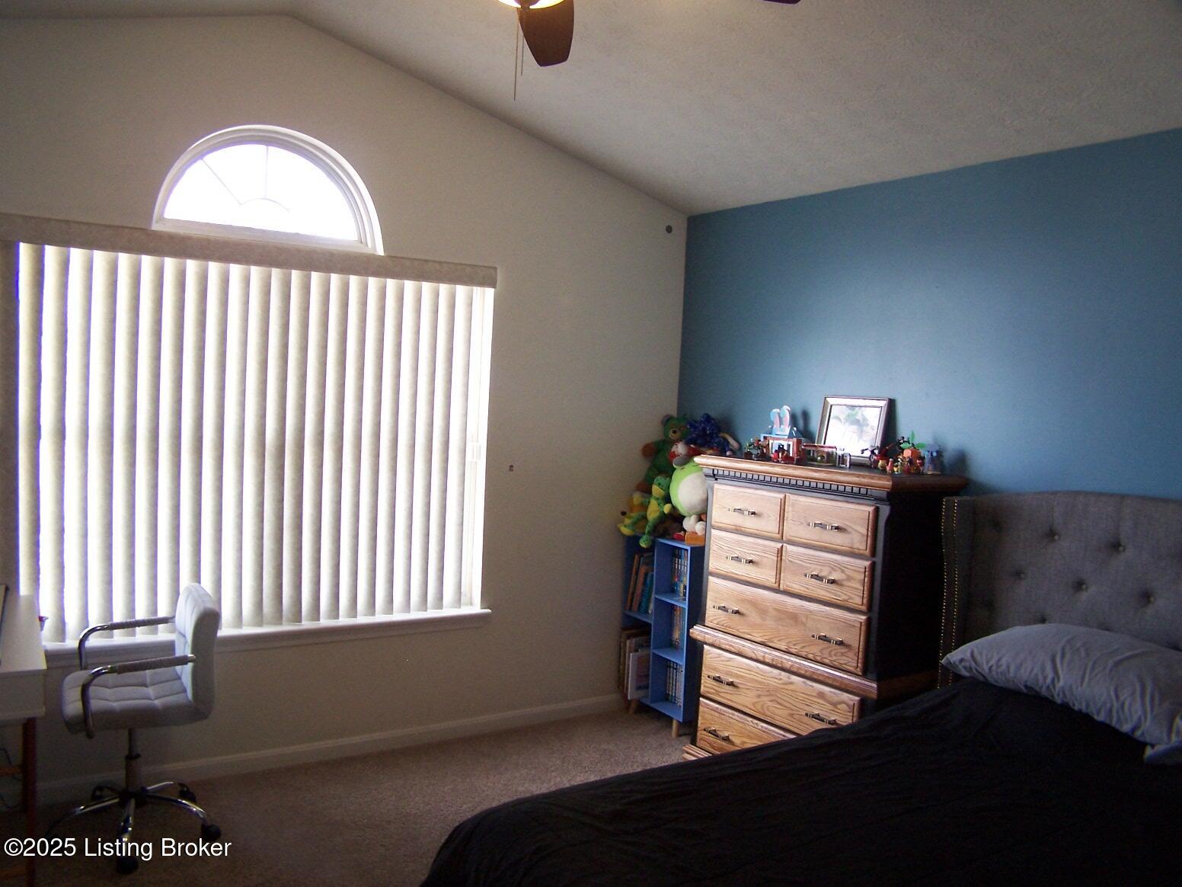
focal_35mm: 38
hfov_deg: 49.0
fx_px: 1298
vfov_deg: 37.7
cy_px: 444
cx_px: 591
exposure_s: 1/30
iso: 140
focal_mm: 6.3
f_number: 2.8
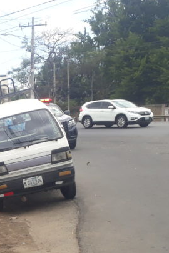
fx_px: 500
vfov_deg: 27.9
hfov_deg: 17.2
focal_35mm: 71
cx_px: -89
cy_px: 199
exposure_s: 1/493
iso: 40
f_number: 1.9
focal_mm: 3.6
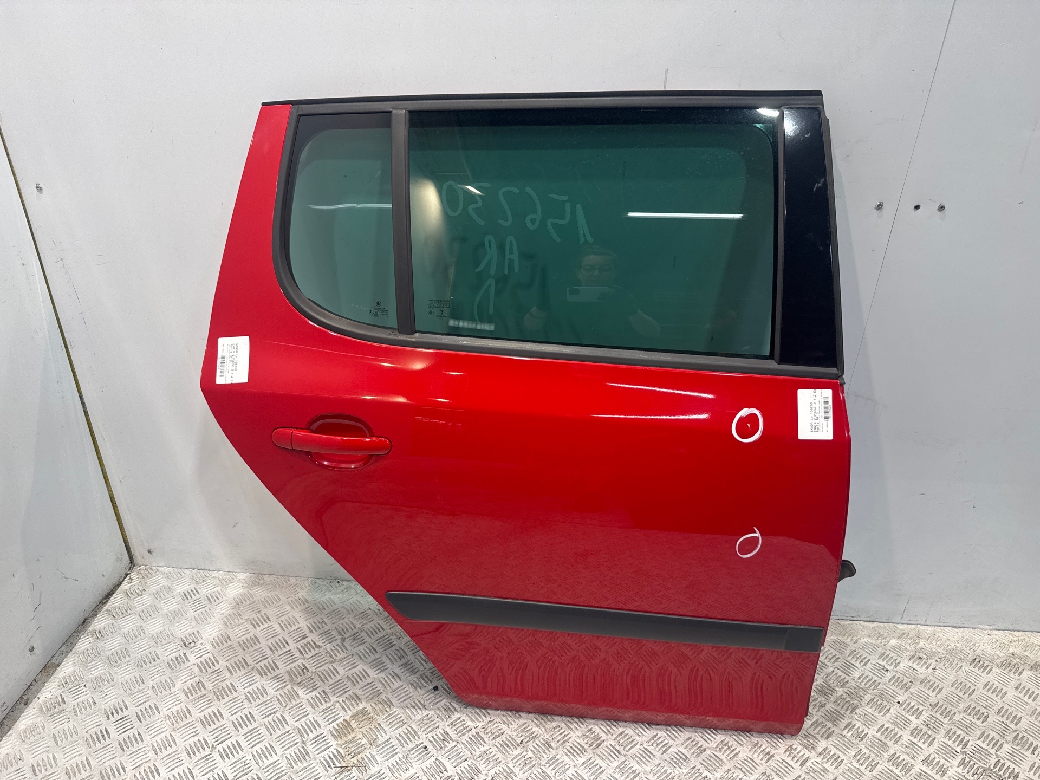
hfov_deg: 71.6
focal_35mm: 24
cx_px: 520
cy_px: 390
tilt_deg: -29.2
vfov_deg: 56.8
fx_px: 721
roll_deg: -1.6
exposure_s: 1/100
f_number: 1.78
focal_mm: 6.76
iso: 100
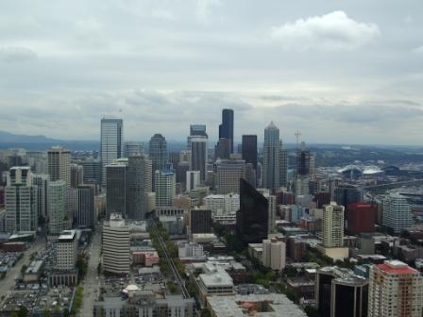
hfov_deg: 38.9
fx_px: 599
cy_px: 158
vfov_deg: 29.7
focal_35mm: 49
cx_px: 212
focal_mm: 8.2
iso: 50
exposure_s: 1/320
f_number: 5
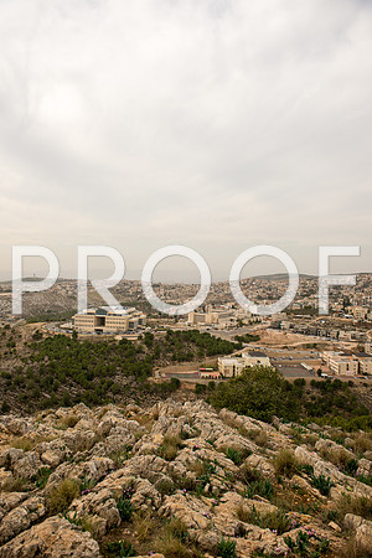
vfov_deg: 73.7
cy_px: 279
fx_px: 372
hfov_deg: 53.1
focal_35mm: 24
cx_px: 186
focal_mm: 24
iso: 100
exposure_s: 1/800
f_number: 3.5
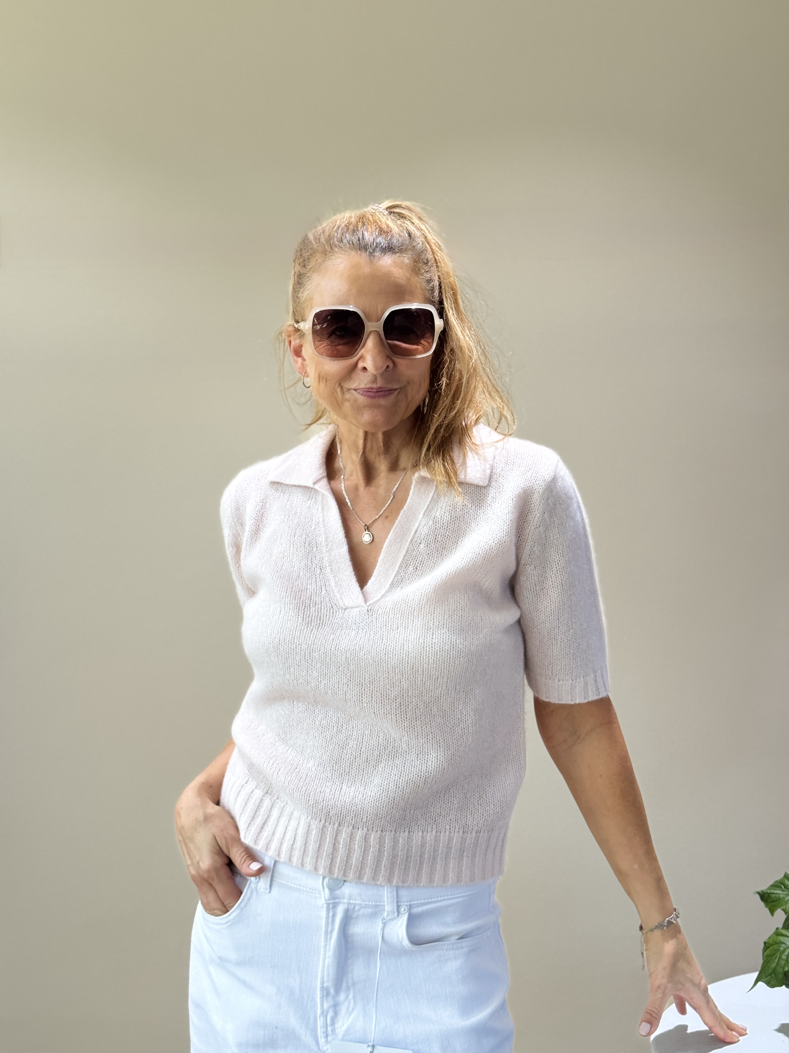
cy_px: 526
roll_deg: +1.3
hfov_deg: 30.3
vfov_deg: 39.7
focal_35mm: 48
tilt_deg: -2.8
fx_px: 1459
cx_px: 394
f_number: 1.78
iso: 64
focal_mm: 6.76
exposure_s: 1/194
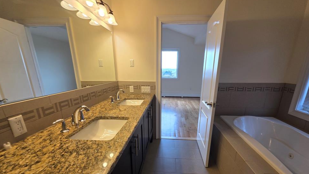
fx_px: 123
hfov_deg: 102.9
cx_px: 161
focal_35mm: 15
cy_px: 108
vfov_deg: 69.4
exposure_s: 1/120
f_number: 1.9
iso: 64
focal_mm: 2.2
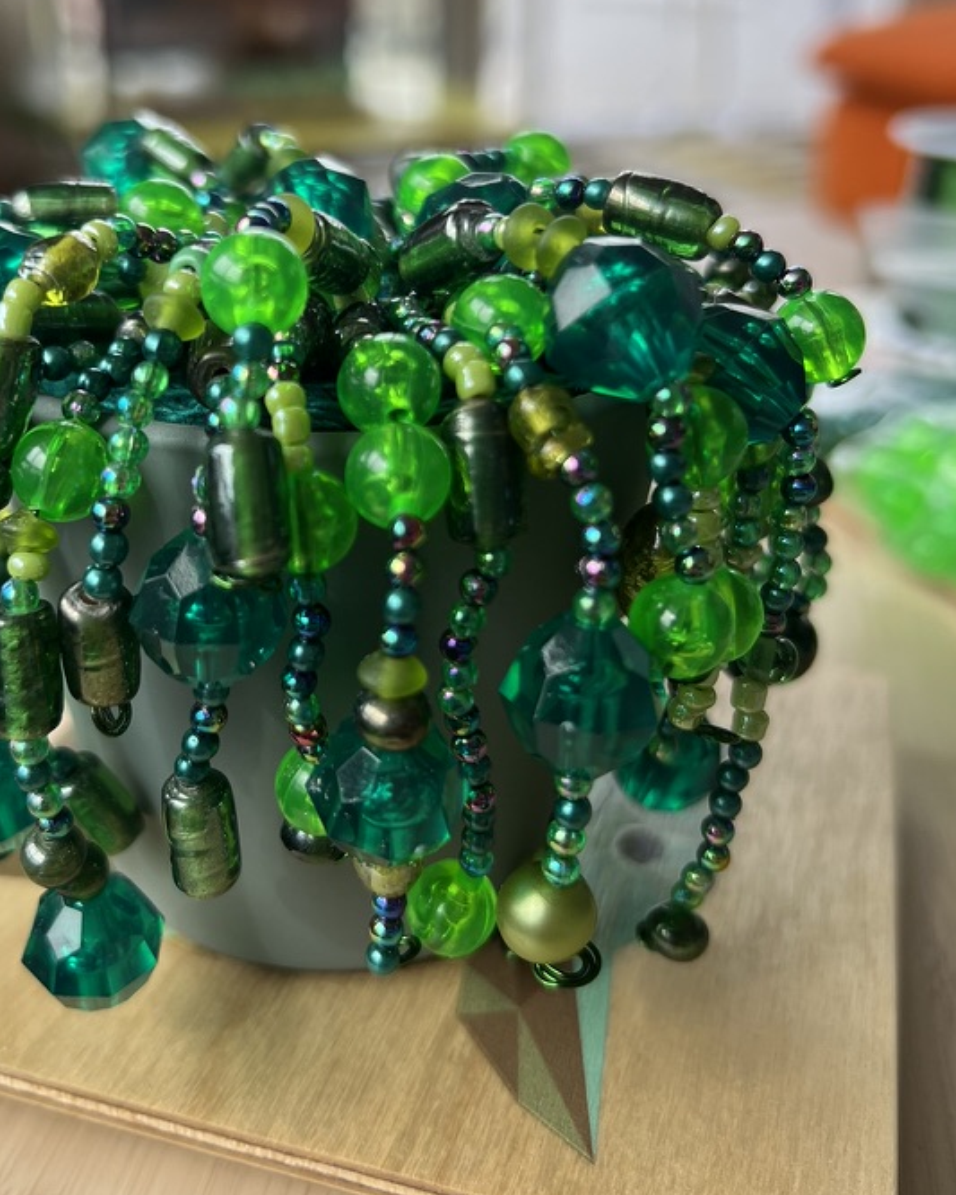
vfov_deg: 46.5
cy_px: 465
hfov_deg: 37.9
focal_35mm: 39
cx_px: 330
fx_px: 1379
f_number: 1.5
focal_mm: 5.7
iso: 50
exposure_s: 1/309
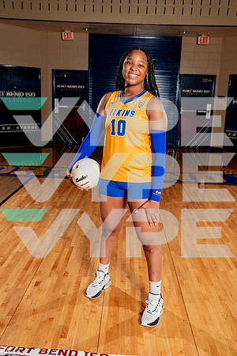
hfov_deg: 36.9
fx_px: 355
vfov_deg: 53.1
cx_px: 118
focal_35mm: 36
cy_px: 178
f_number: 5.6
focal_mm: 36
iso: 200
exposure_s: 1/250
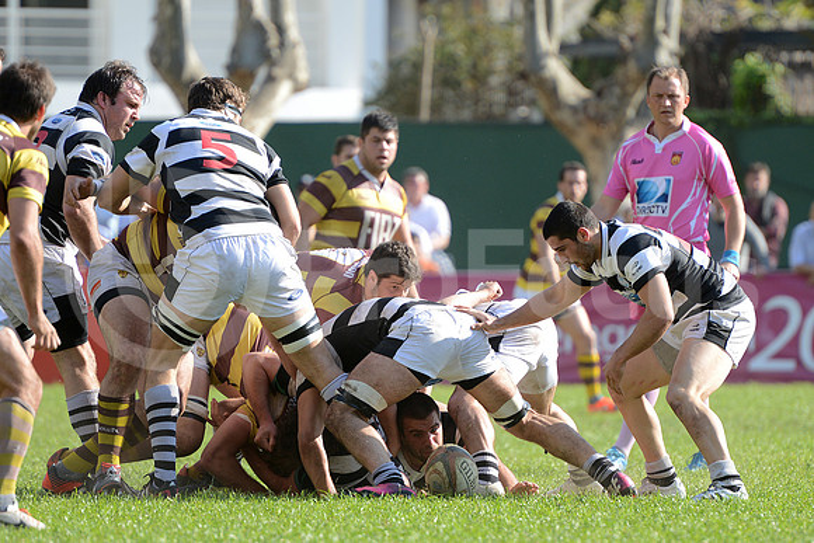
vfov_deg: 4.9
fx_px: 6332
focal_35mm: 280
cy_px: 272
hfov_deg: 7.4
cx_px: 407
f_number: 4
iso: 320
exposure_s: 1/800
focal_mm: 280
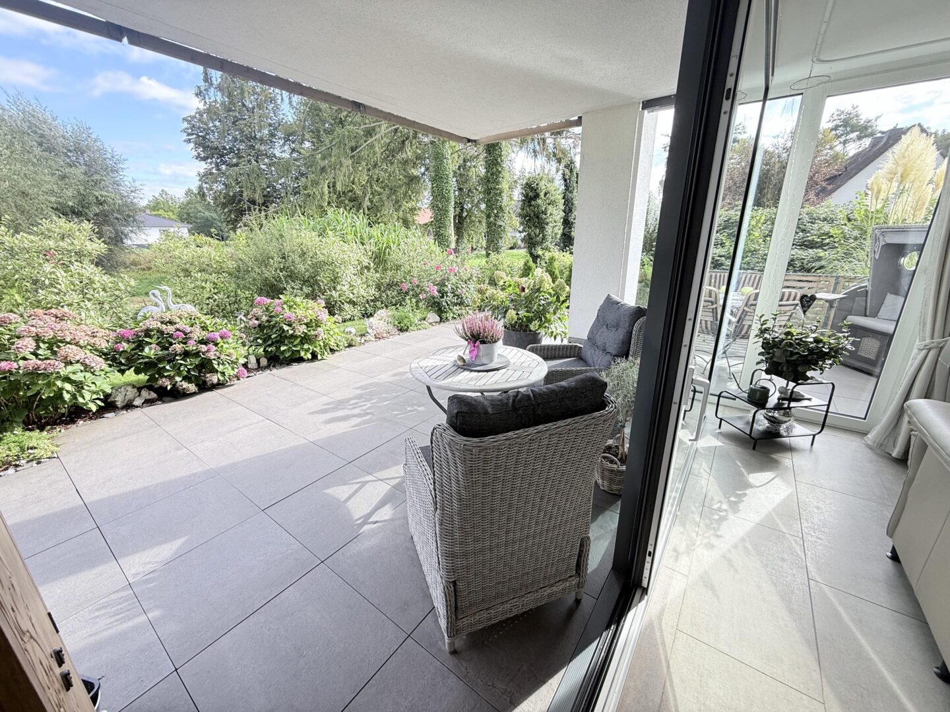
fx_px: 384
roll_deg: +0.3
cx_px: 475
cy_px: 356
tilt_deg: -17.8
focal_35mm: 14
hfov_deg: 102.1
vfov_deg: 85.7
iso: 64
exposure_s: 1/146
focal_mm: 2.22
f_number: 2.2
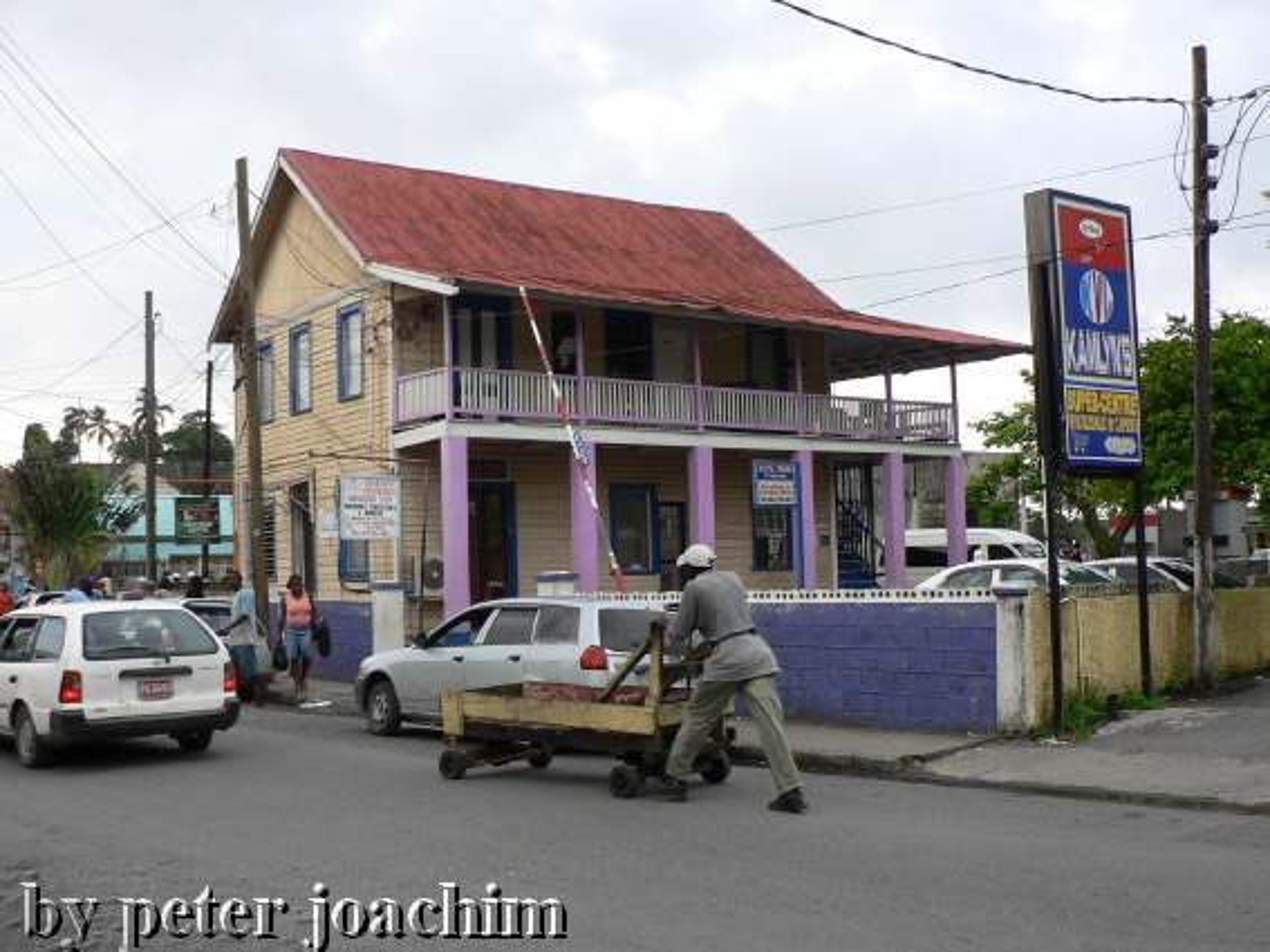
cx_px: 635
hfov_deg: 52.6
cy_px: 476
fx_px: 1284
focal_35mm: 35
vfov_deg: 40.7
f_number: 2.8
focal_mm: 6
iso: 64
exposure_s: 1/80
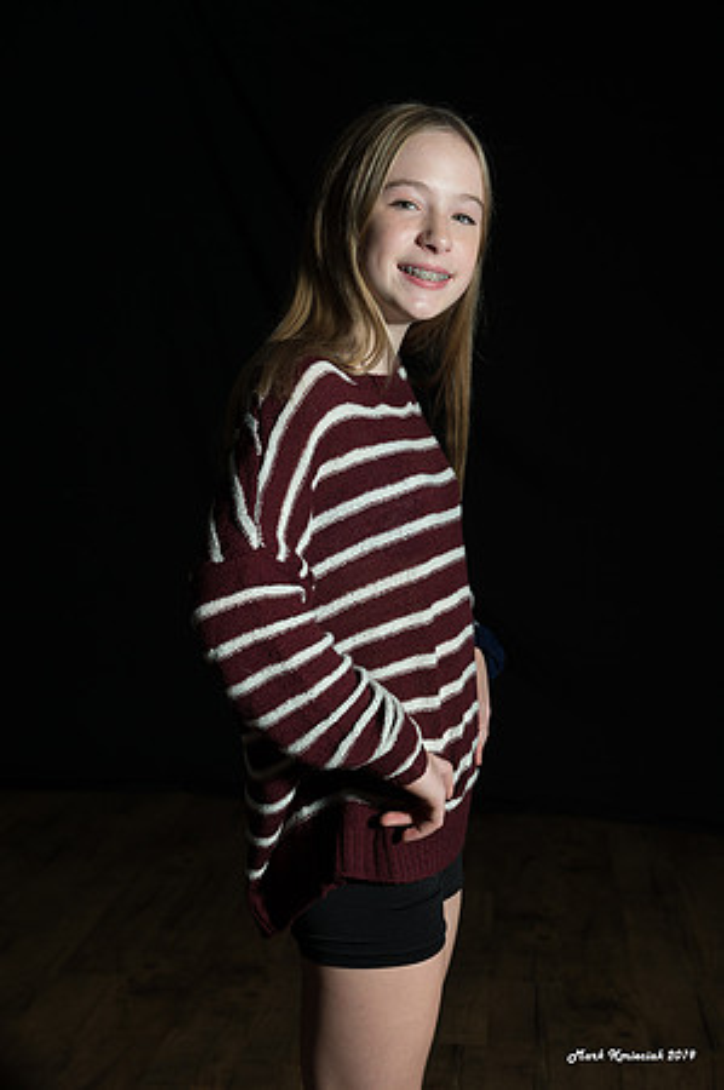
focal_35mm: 52
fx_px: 1572
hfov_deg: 25.9
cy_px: 545
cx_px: 362
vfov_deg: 38.2
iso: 200
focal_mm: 52
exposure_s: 1/250
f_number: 8
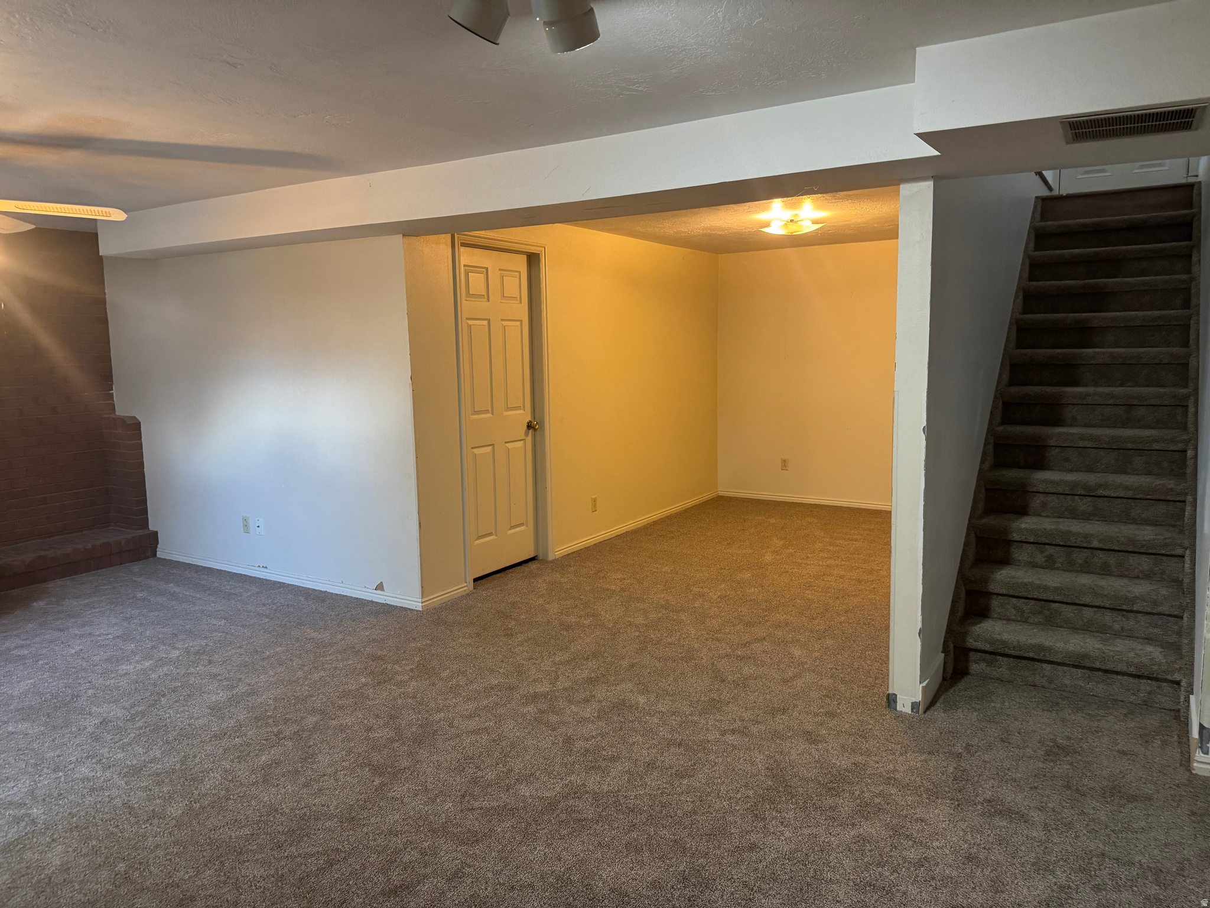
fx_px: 839
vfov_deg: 56.8
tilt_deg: -7.6
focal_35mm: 24
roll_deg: +0.7
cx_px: 605
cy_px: 454
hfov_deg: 71.6
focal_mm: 6.76
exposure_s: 1/60
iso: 400
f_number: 1.78
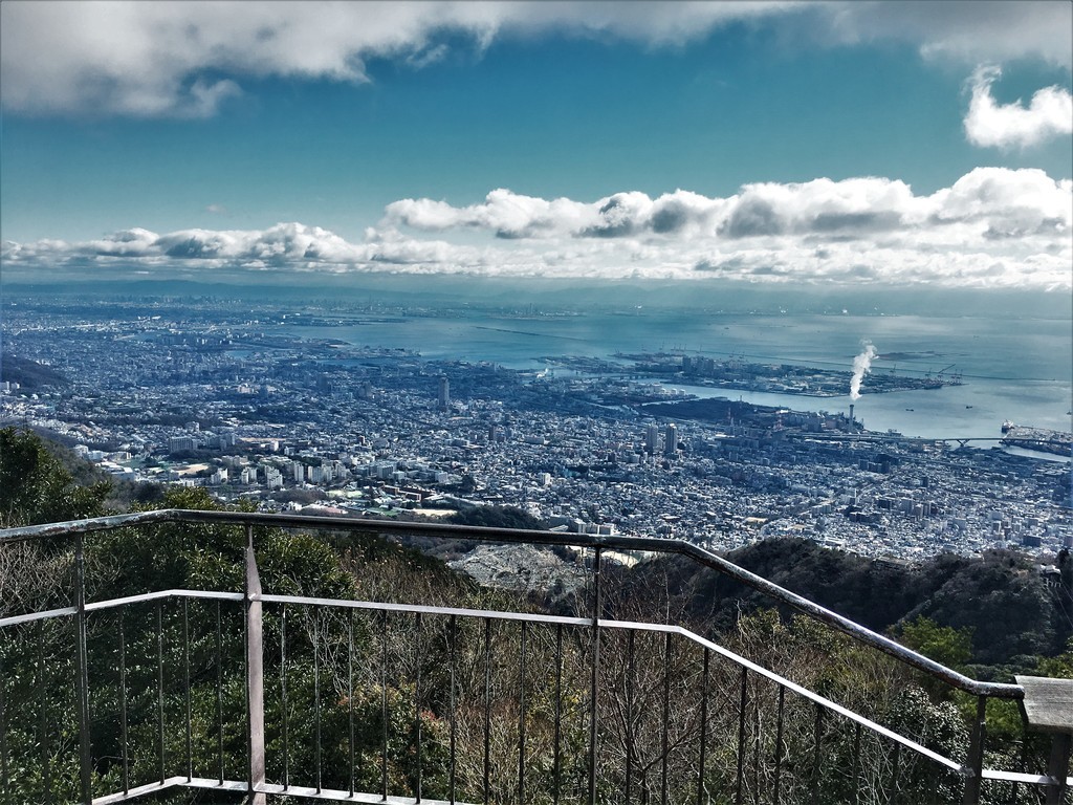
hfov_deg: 61.7
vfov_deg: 48.2
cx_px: 536
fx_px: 899
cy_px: 402
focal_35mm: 29
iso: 25
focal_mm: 4.15
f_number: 2.2
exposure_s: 1/2747
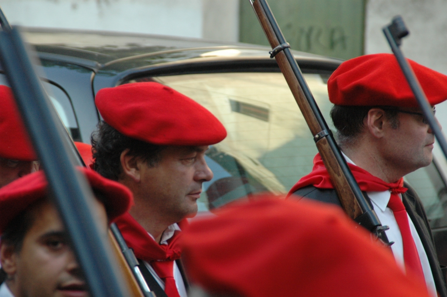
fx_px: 3720
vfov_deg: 4.6
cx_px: 224
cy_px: 148
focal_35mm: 300
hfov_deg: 6.9
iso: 800
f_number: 6.3
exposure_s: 1/200
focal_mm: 200
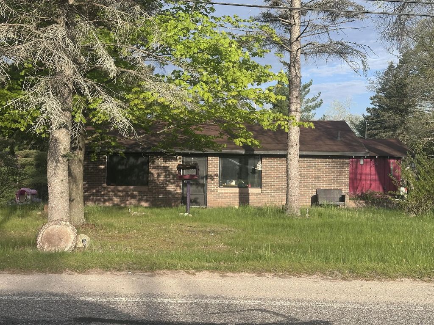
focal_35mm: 48
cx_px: 217
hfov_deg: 39.7
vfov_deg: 30.3
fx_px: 602
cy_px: 162
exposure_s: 1/1848
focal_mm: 6.86
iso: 64
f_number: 1.78
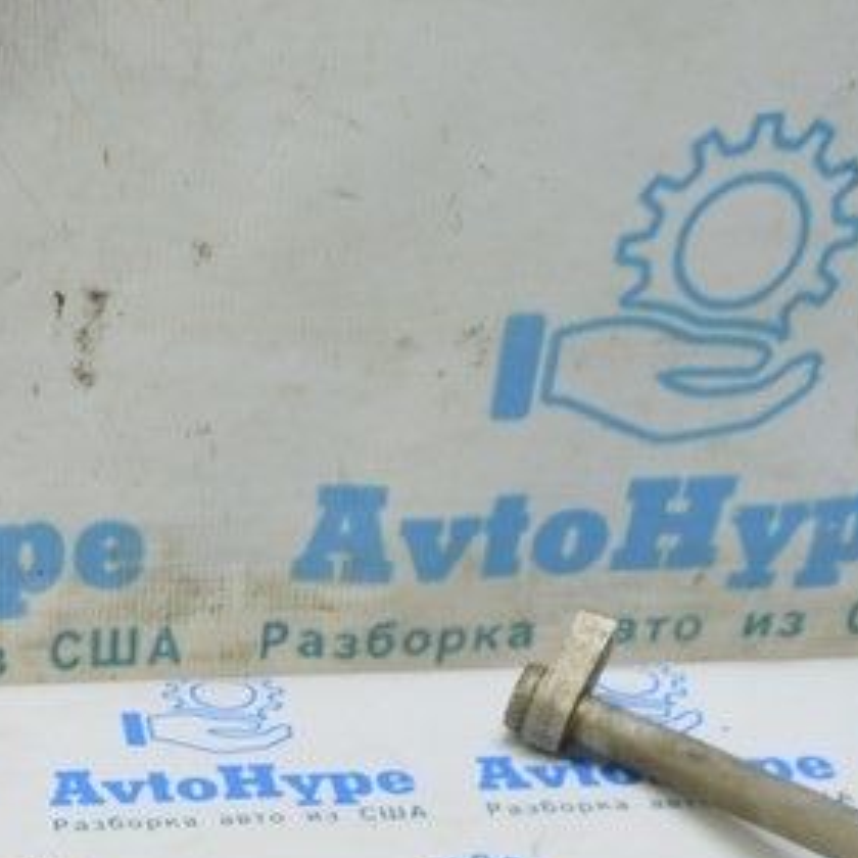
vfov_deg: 19.5
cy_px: 1016
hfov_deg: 19.4
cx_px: -175
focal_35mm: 84
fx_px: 2356
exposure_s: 1/20
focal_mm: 18
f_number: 5.6
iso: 400
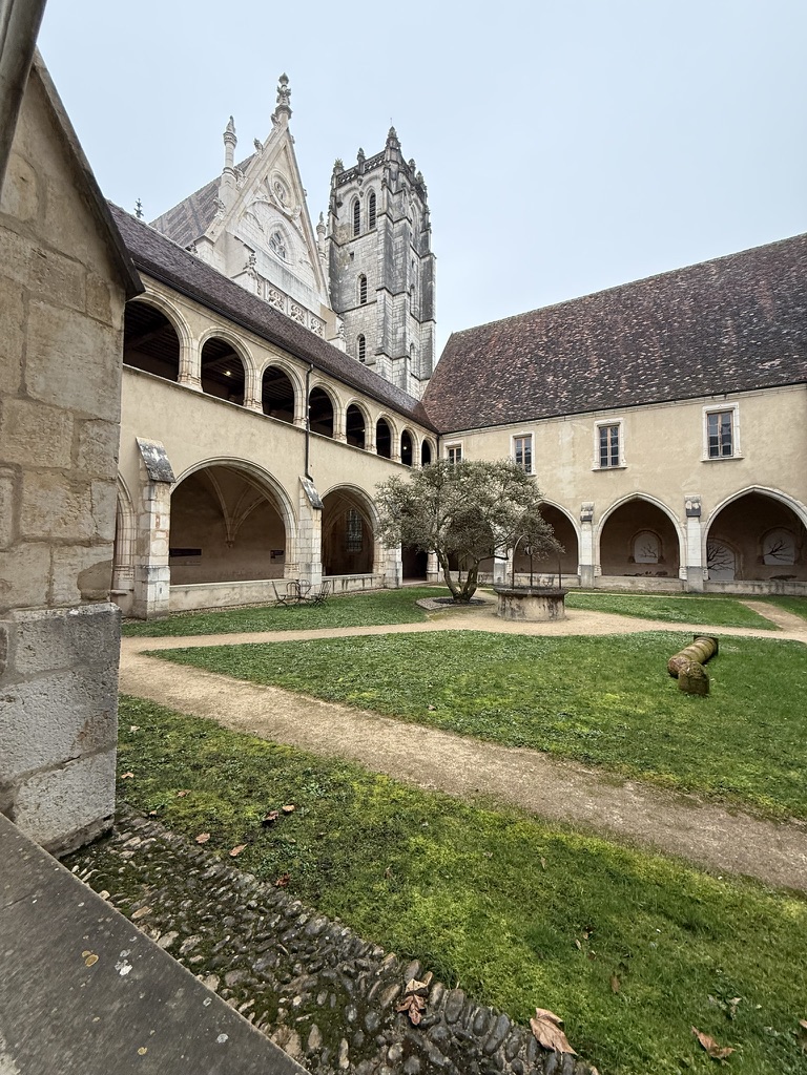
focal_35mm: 14
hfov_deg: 85.7
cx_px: 404
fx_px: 435
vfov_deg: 102.1
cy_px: 538
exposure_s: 1/99
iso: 160
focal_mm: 2.22
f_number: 2.2
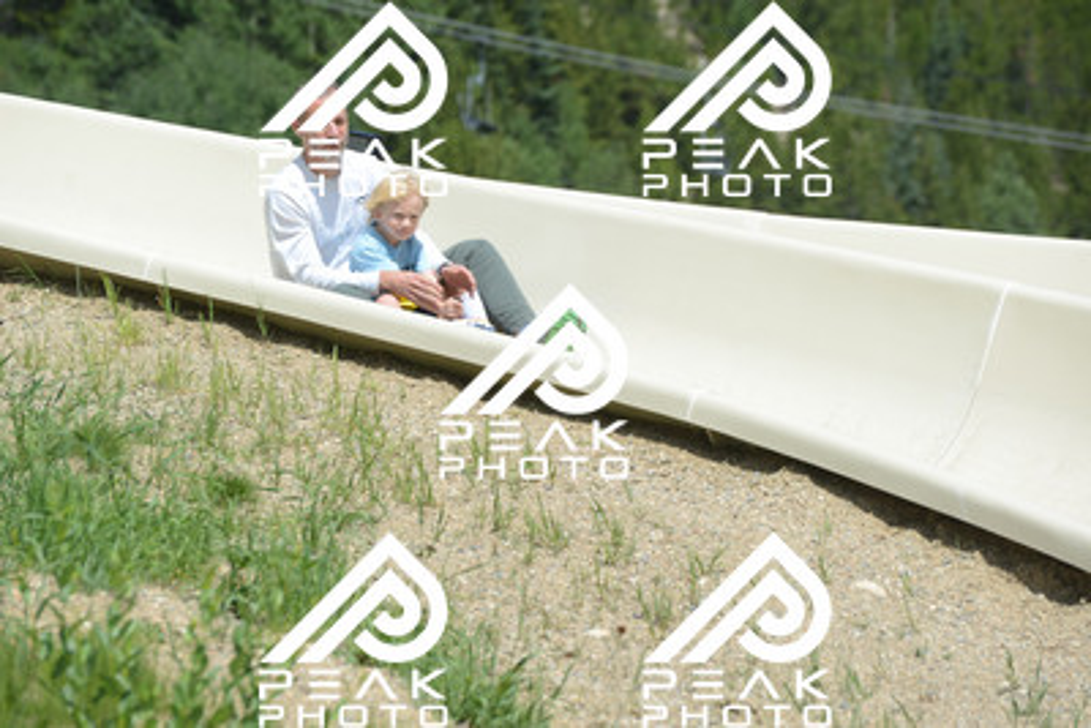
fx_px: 5911
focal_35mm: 195
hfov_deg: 10.5
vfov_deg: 7.0
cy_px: 364
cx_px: 546
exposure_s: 1/640
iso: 200
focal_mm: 195
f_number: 6.3
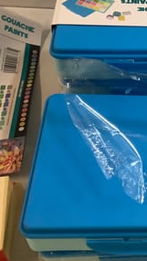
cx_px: 168
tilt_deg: -48.7
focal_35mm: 59
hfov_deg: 19.4
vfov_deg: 35.4
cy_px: 119
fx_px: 409
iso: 160
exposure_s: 1/50
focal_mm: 3.3
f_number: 2.4
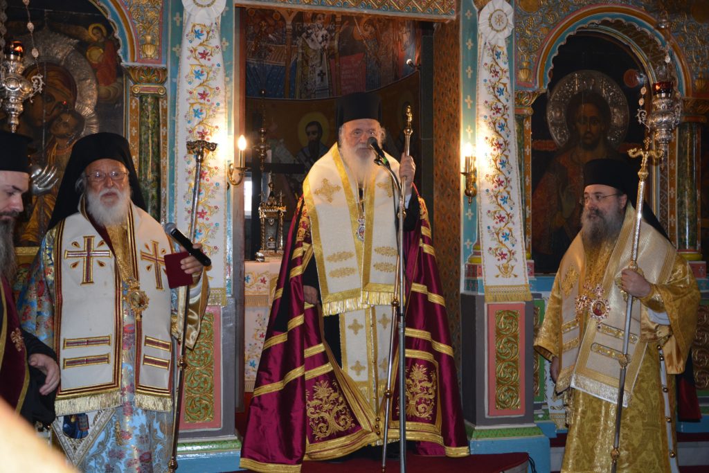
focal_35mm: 38
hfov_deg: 51.3
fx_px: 739
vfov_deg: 35.5
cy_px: 236
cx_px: 354
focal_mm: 25
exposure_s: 1/60
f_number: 4
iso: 800
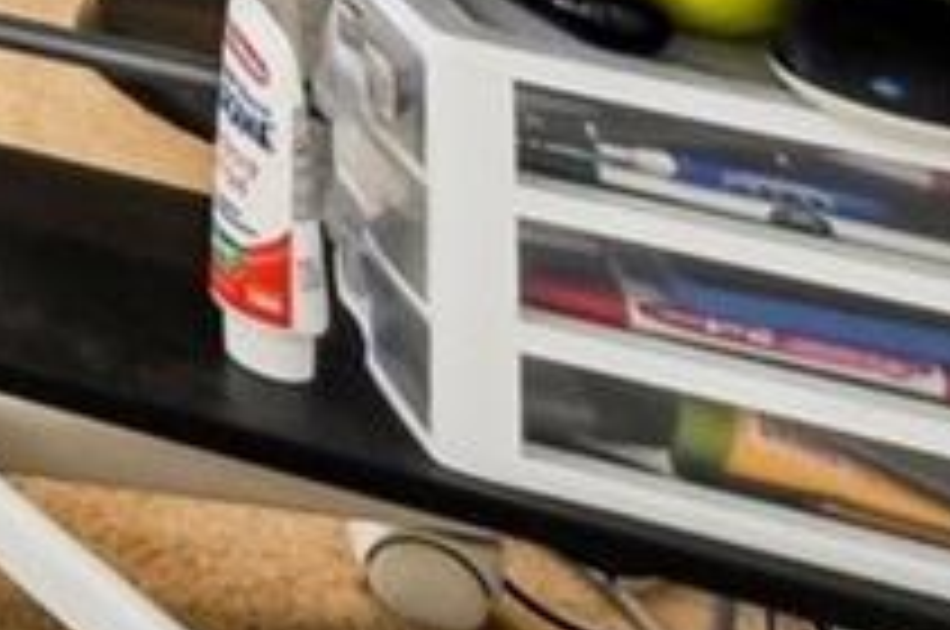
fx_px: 2793
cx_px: -2188
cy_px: -1492
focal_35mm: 106
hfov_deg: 10.3
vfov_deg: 9.1
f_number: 8
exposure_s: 1/15
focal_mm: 14
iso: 400
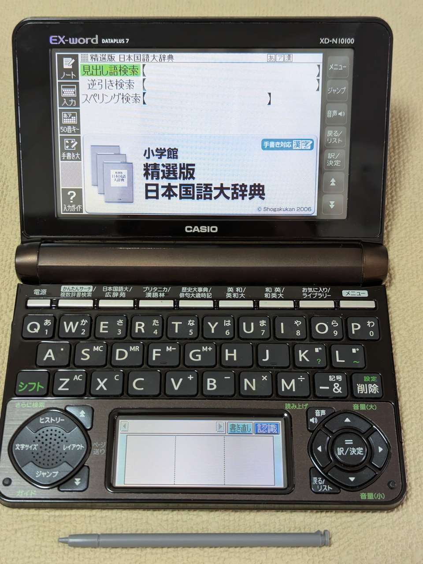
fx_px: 782
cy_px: 282
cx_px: 212
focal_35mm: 48
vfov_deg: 39.7
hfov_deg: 30.3
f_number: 1.85
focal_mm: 6.81
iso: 286
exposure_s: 1/74
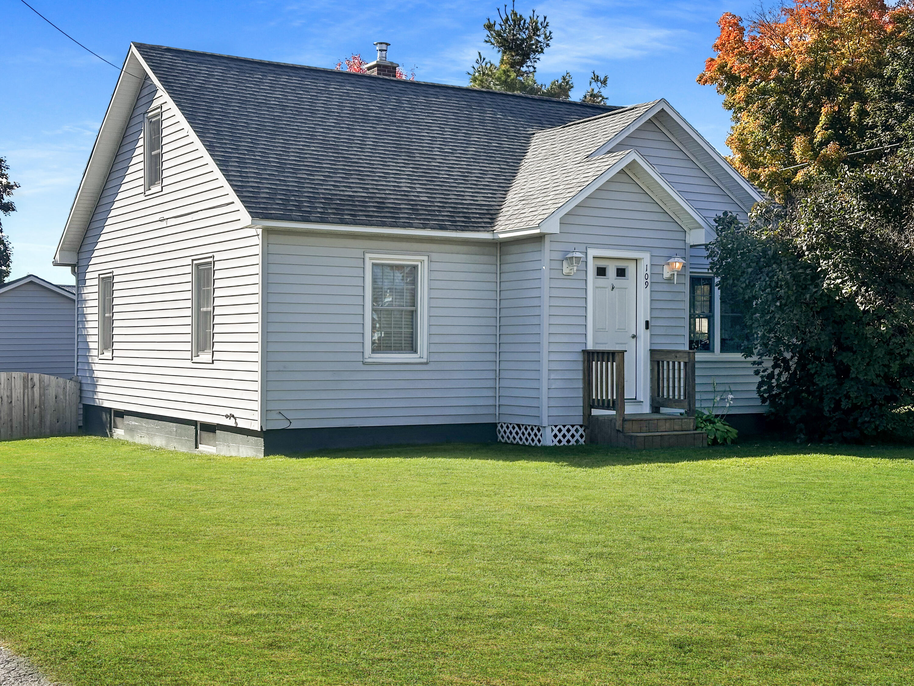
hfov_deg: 39.7
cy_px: 343
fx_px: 1267
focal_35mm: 48
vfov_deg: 30.3
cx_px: 457
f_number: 1.78
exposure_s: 1/2732
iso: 64
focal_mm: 6.86
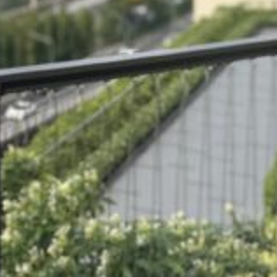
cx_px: -216
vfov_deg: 15.8
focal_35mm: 103
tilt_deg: -2.2
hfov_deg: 14.8
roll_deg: -0.5
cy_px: -109
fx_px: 932
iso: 80
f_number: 1.78
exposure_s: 1/1366
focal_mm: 6.76
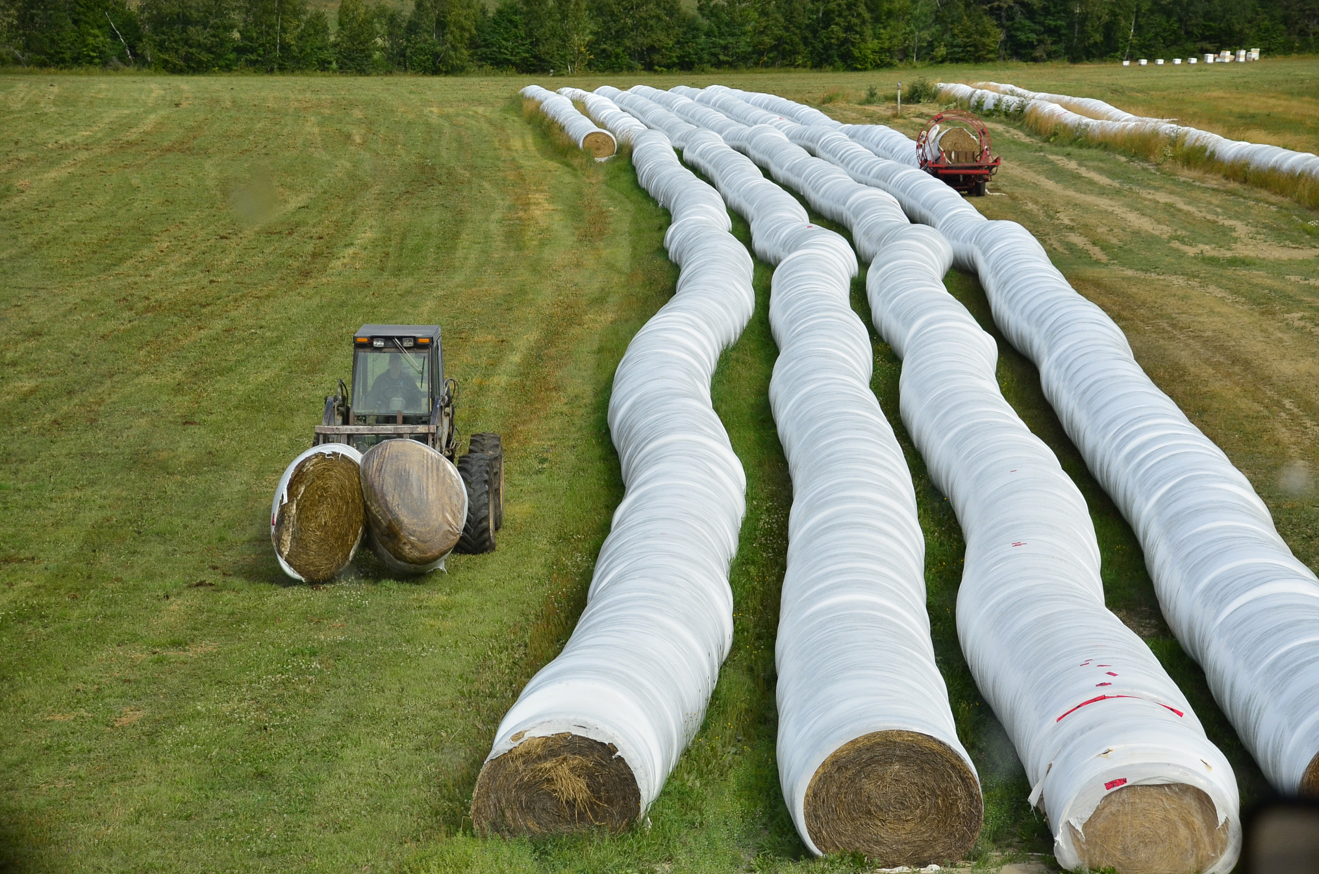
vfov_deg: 11.3
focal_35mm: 121
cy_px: 436
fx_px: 4424
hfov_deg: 17.0
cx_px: 657
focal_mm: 80
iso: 640
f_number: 5.3
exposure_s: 1/3200
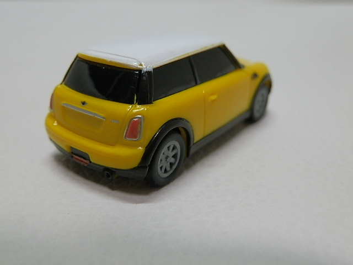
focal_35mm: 34
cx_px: 176
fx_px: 347
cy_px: 132
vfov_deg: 41.8
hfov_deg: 54.0
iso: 200
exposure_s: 1/30
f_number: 3.5
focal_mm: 6.17
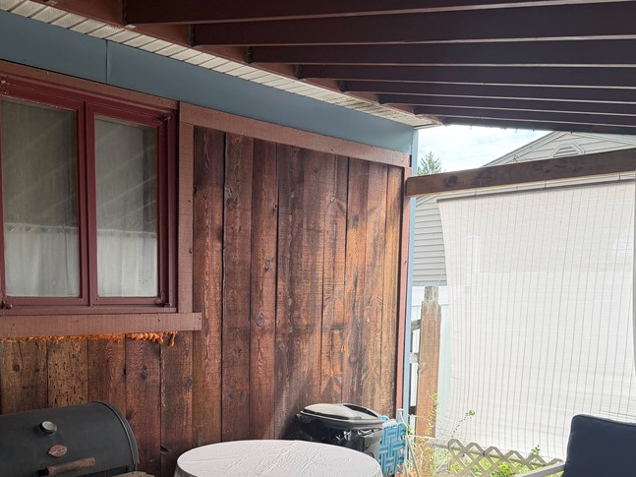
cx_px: 216
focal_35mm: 38
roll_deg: +0.1
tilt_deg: -4.4
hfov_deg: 48.2
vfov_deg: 36.8
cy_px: 358
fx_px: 698
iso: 100
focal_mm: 6.76
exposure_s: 1/456
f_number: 1.78
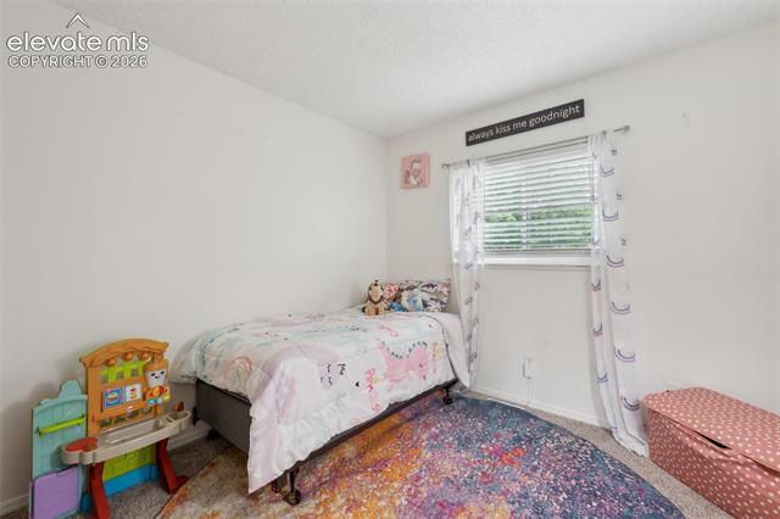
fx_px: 325
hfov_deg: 100.4
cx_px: 390
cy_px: 260
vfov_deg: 77.3
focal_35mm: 15
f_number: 9
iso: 100
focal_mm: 15
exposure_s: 1
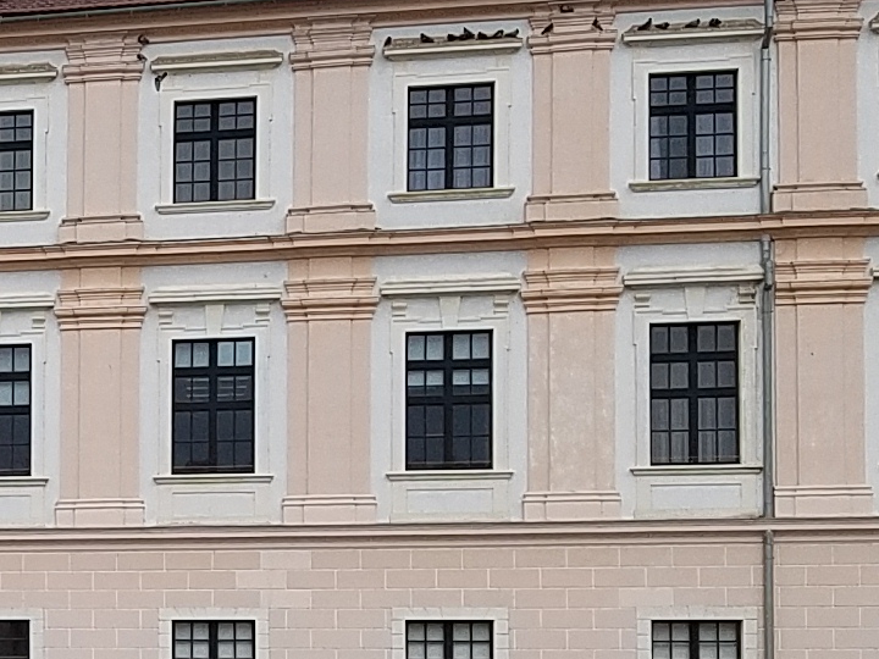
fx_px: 2641
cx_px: -410
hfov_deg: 17.2
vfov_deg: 14.1
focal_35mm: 104
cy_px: 531
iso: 50
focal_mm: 4.2
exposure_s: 1/3240
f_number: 1.7
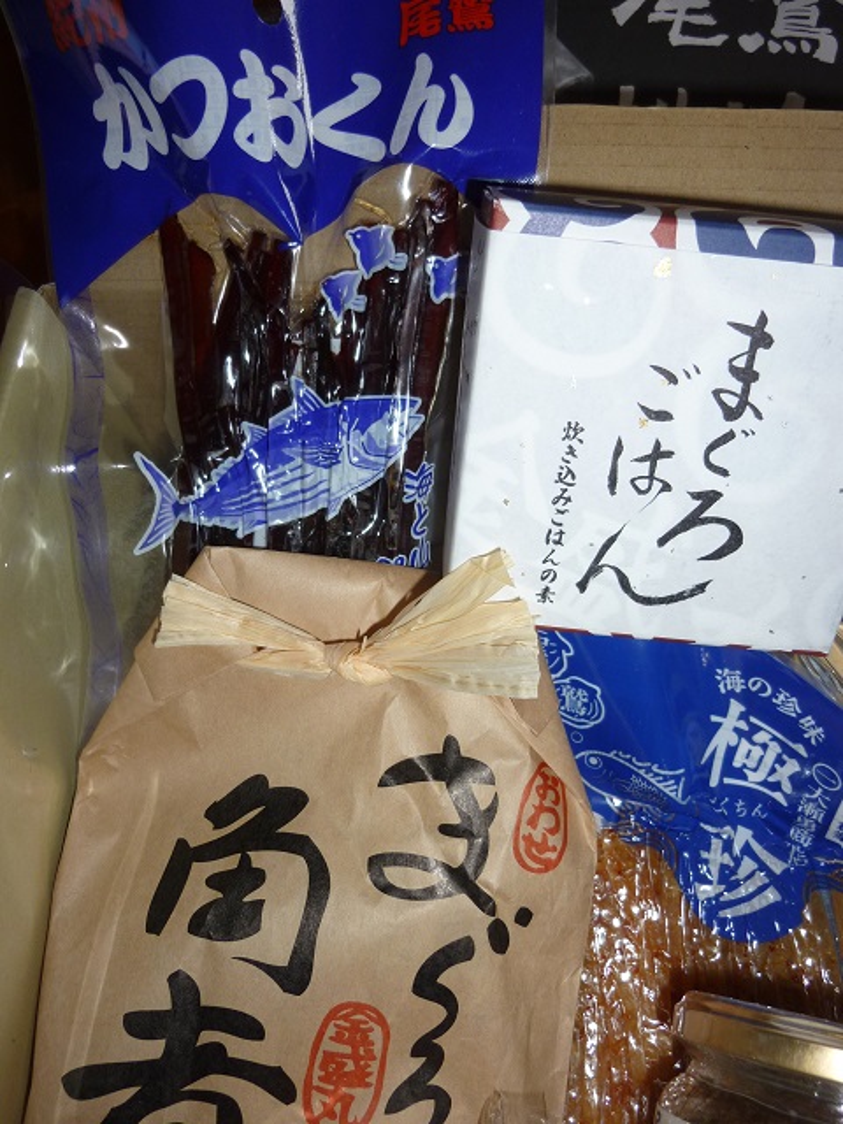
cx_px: 422
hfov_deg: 54.9
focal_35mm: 25
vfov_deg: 69.4
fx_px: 812
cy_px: 562
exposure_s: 1/30
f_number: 3.3
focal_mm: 4.5
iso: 100
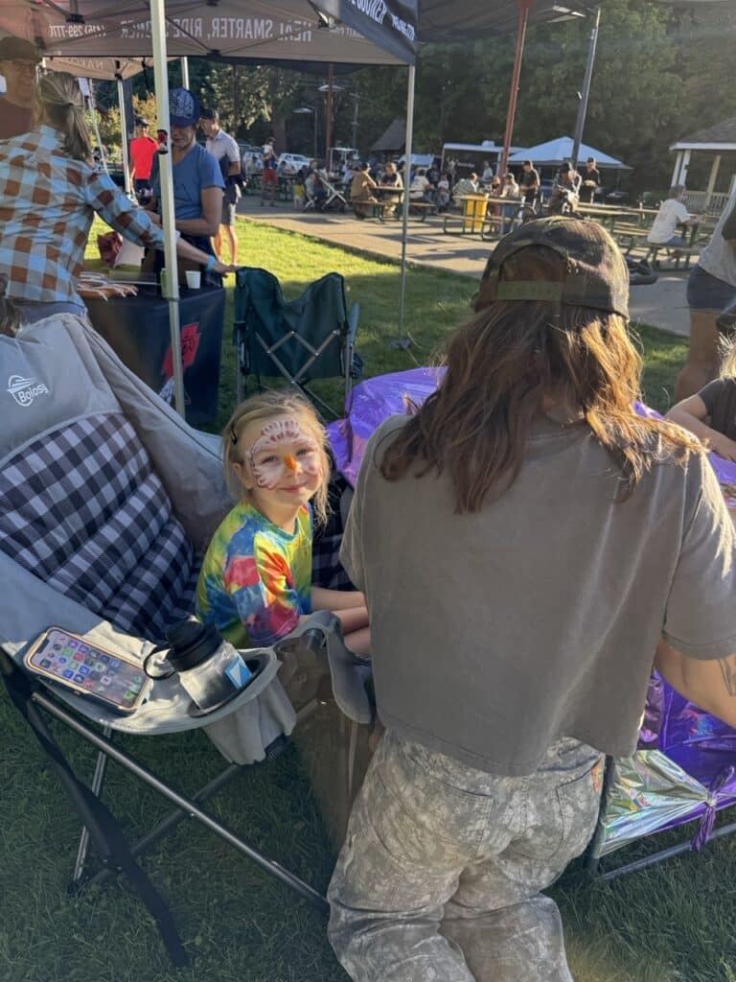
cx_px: 368
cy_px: 491
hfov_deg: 56.8
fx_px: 680
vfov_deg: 71.6
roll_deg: -3.0
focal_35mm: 24
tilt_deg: -26.1
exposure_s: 1/671
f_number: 1.78
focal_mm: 6.76
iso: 80
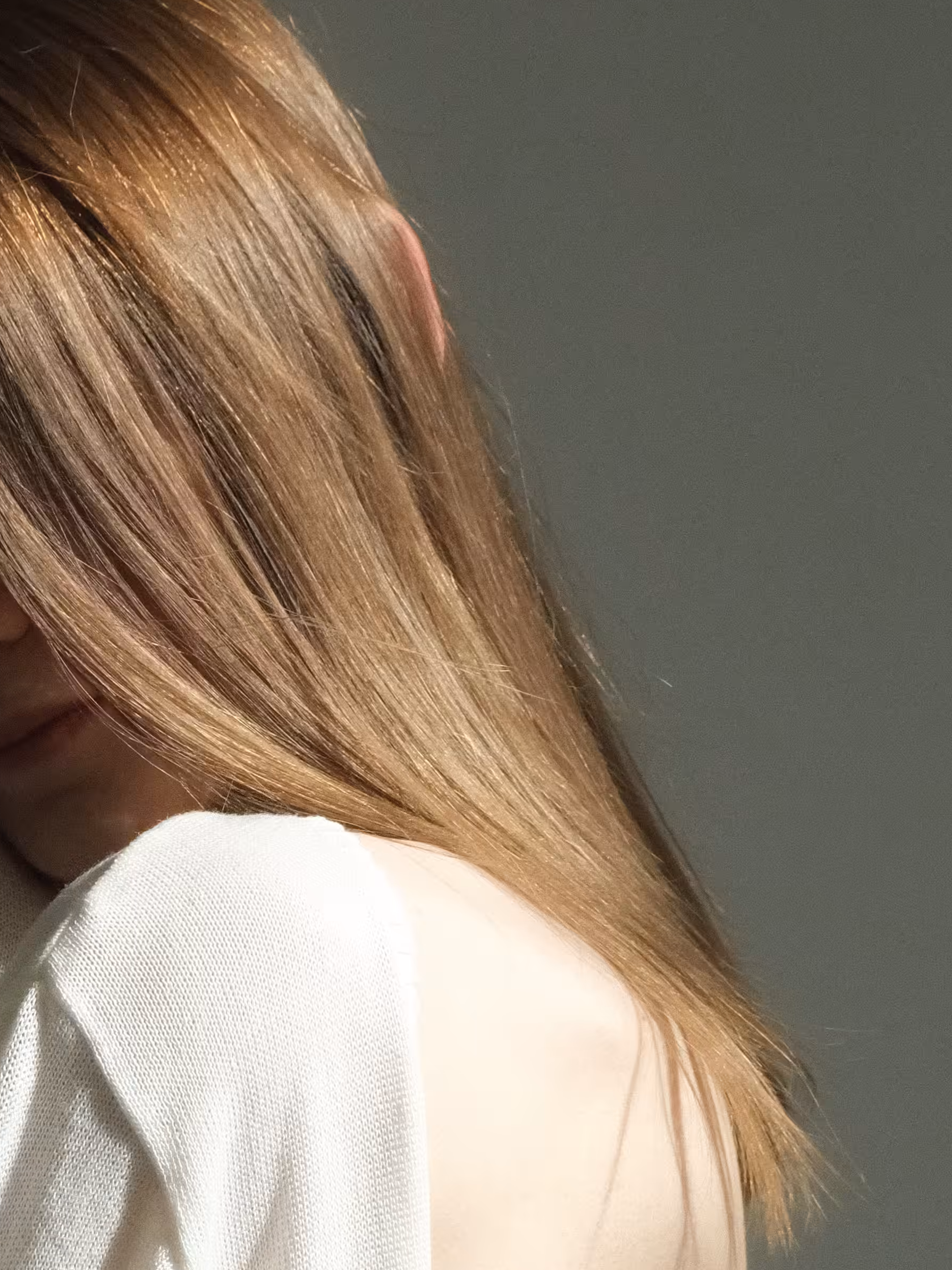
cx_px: 201
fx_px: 3887
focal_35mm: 106
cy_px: 1120
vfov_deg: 18.3
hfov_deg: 13.9
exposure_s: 1/3800
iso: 2500
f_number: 8
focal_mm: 28.8
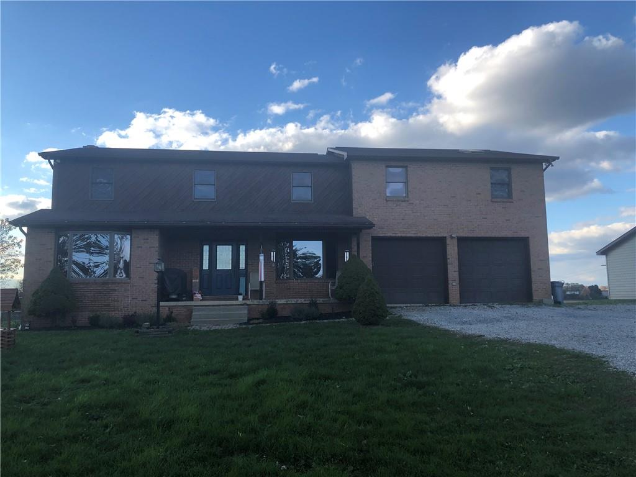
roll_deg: +0.2
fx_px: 514
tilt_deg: +6.2
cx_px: 318
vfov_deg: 49.7
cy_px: 238
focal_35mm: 28
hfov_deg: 63.4
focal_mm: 3.99
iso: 20
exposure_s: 1/813
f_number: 1.8
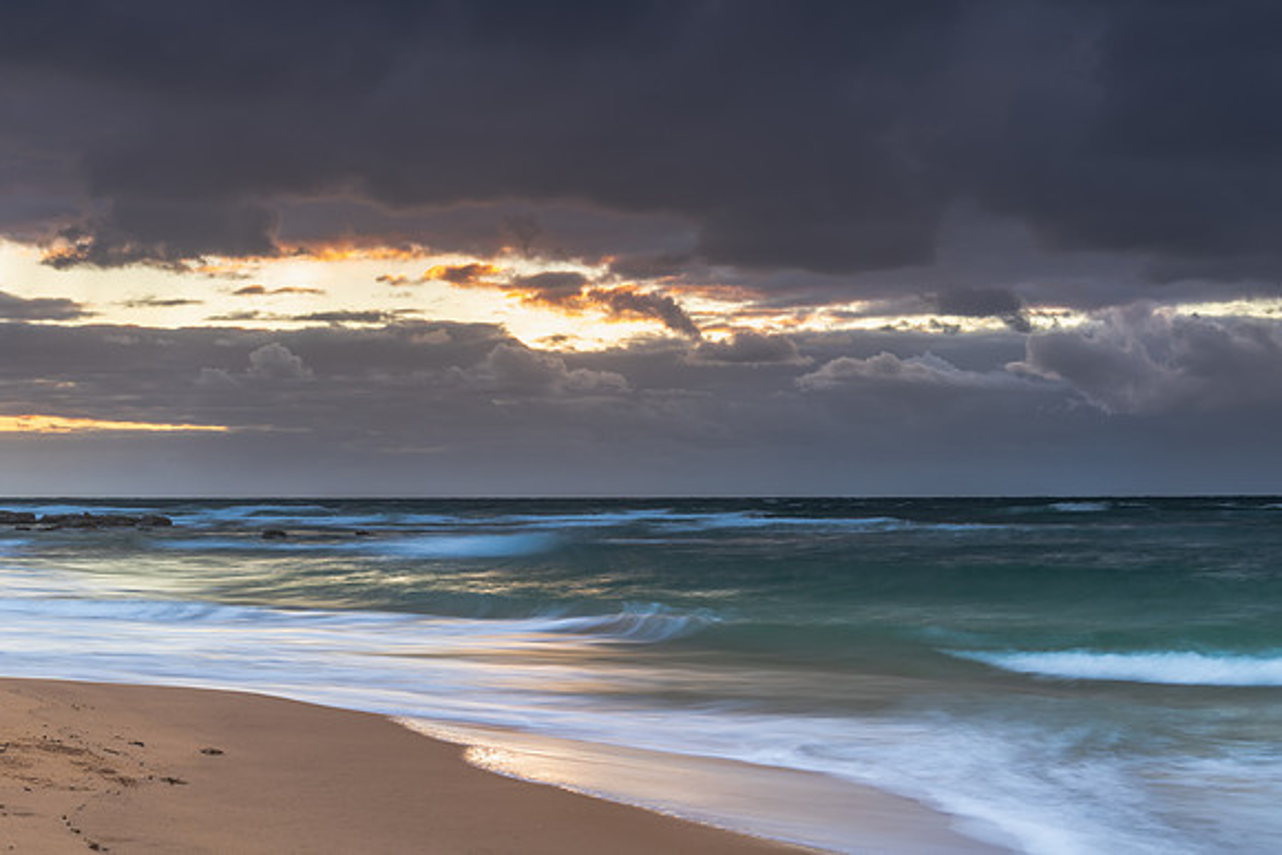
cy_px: 428
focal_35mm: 54
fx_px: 1930
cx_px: 641
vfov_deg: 25.0
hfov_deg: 36.7
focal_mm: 52
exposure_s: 1.3
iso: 50
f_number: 9
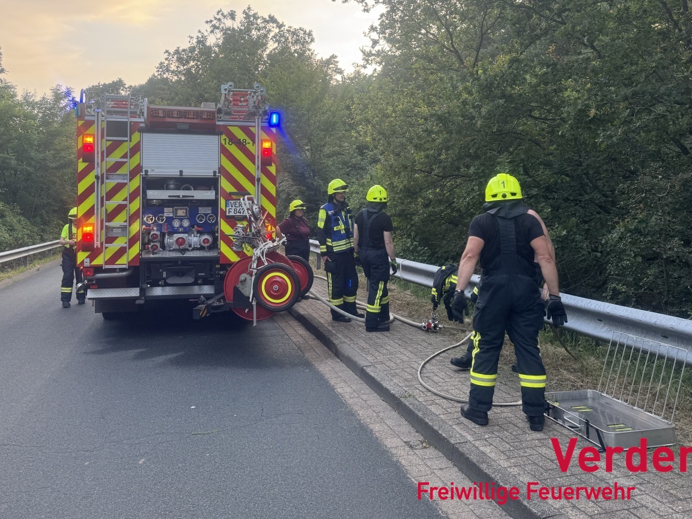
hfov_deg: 59.9
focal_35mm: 30
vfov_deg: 46.5
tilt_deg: -2.3
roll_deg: +1.1
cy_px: 201
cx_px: 319
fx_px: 600
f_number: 1.78
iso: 64
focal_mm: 6.76
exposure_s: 1/166
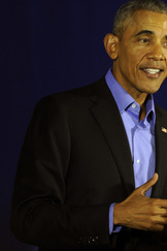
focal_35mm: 555
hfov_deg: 2.5
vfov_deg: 3.7
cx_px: 224
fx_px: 3862
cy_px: 129
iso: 1600
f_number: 4
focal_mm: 300
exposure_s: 1/250
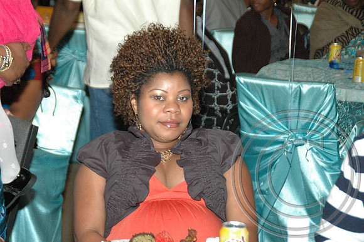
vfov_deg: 10.6
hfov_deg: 15.9
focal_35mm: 129
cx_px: 182
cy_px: 121
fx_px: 1304
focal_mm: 86
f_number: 6
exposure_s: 1/60
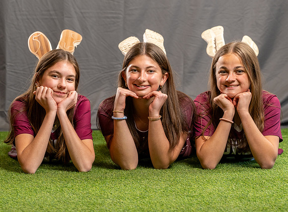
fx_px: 1018
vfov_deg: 11.9
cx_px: 157
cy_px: 125
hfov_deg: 16.1
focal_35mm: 123
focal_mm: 87
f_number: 5
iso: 400
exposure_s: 1/200
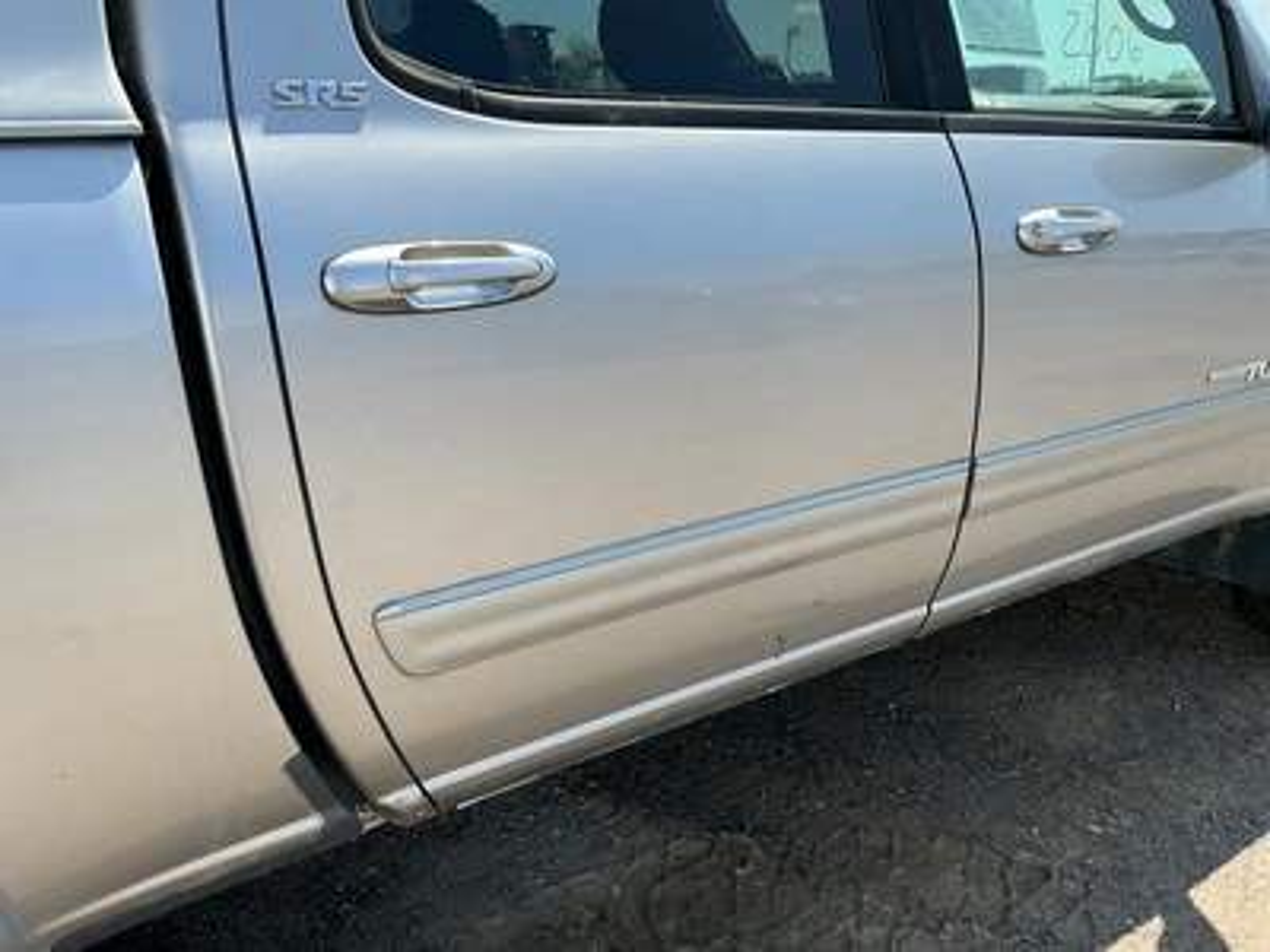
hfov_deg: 63.4
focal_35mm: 28
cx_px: 635
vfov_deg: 49.7
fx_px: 1027
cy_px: 476
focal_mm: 3
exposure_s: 1/770
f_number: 1.8
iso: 25
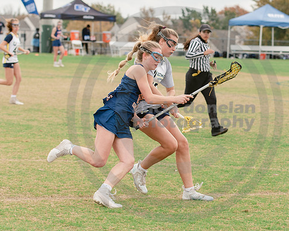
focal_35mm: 173
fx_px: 1479
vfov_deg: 8.9
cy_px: 93
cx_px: 220
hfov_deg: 11.1
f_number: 3
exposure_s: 1/1250
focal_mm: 70
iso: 250
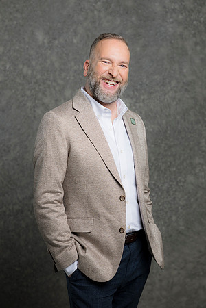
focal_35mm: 85
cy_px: 154
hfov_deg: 16.1
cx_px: 103
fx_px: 730
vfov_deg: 23.9
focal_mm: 85
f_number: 5
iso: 125
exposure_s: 1/200
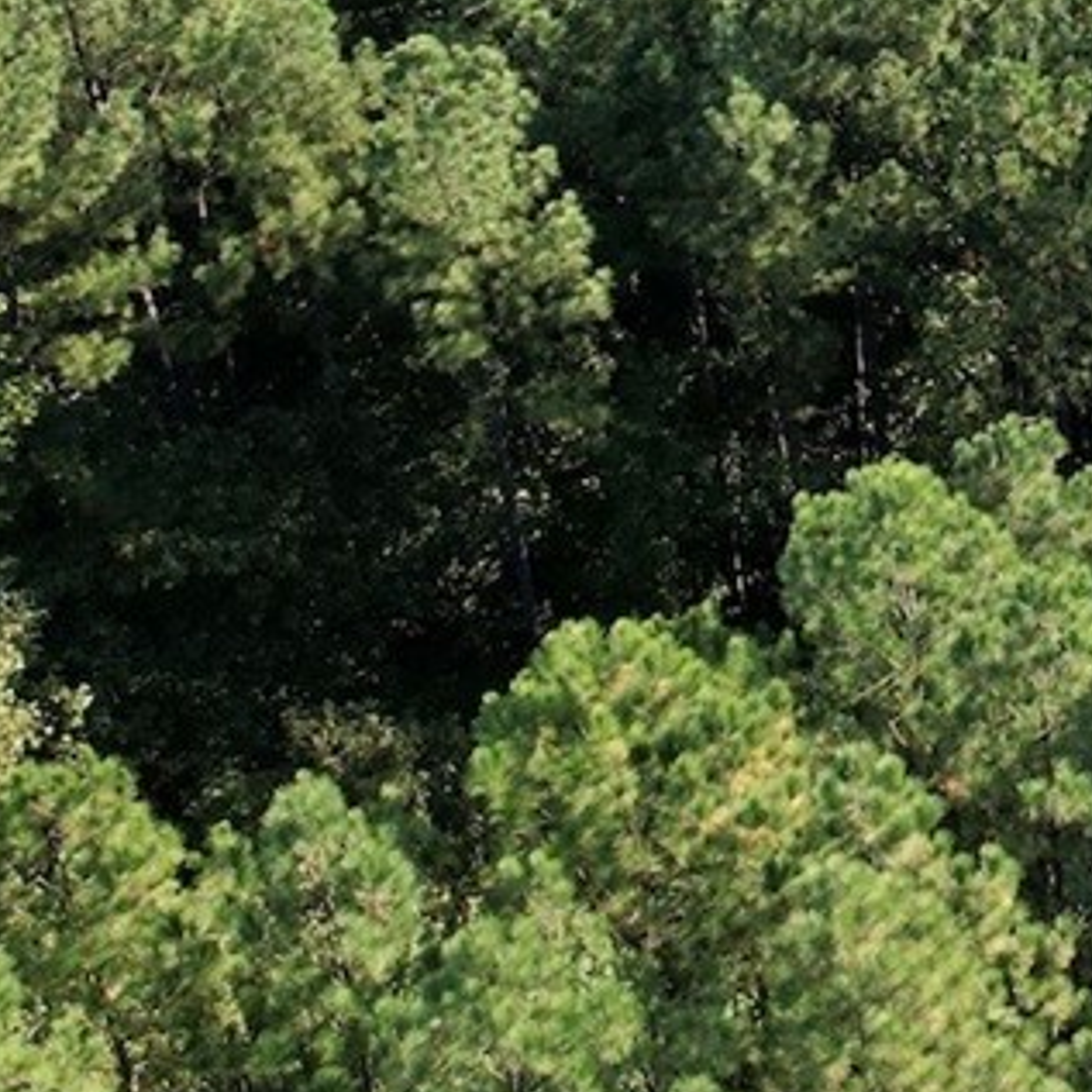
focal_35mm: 64
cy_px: -45
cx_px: 1392
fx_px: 2284
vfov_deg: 25.3
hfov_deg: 23.9
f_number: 2.8
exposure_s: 1/640
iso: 100
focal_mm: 8.38
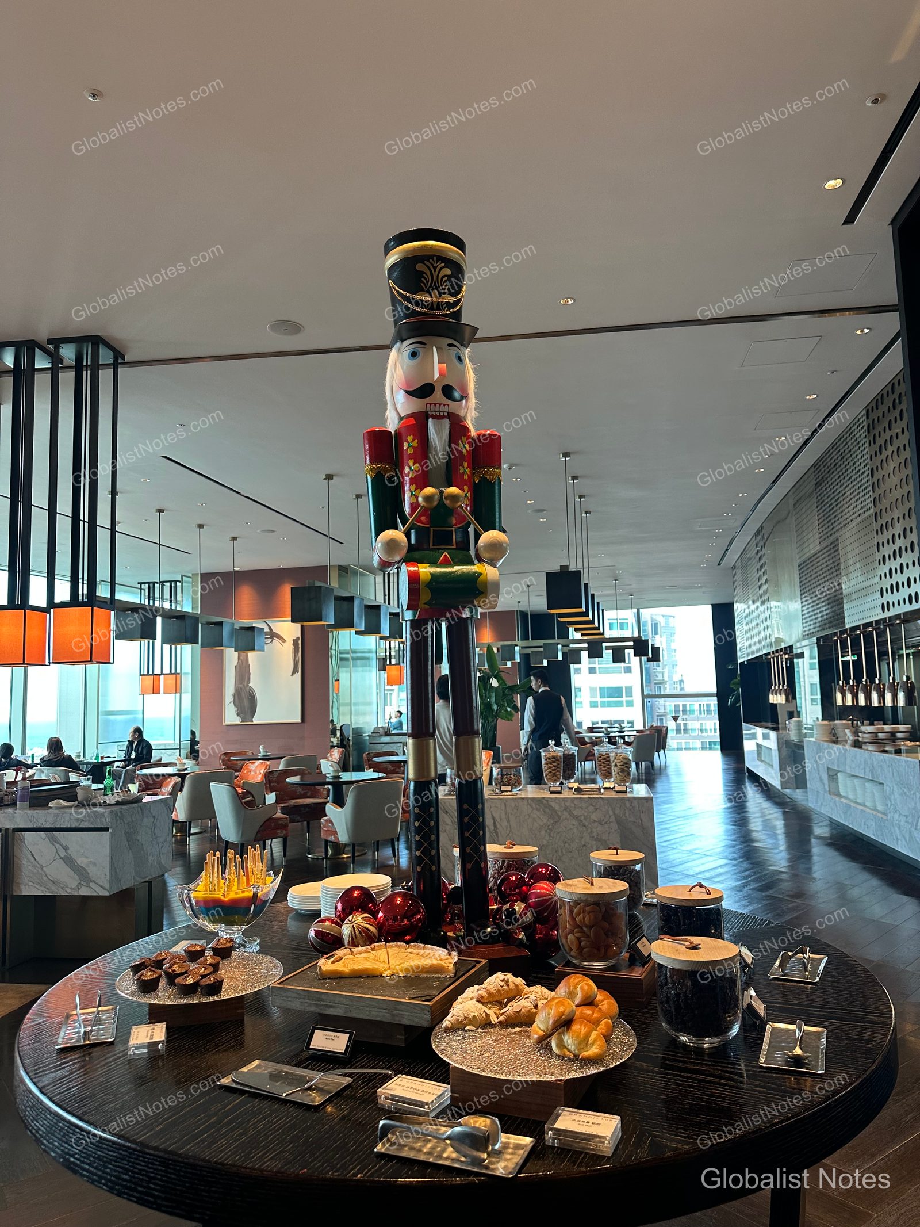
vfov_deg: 71.6
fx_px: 850
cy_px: 614
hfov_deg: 56.8
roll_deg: +0.9
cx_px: 460
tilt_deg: +6.8
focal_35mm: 24
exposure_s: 1/114
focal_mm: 6.86
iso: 160
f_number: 1.78
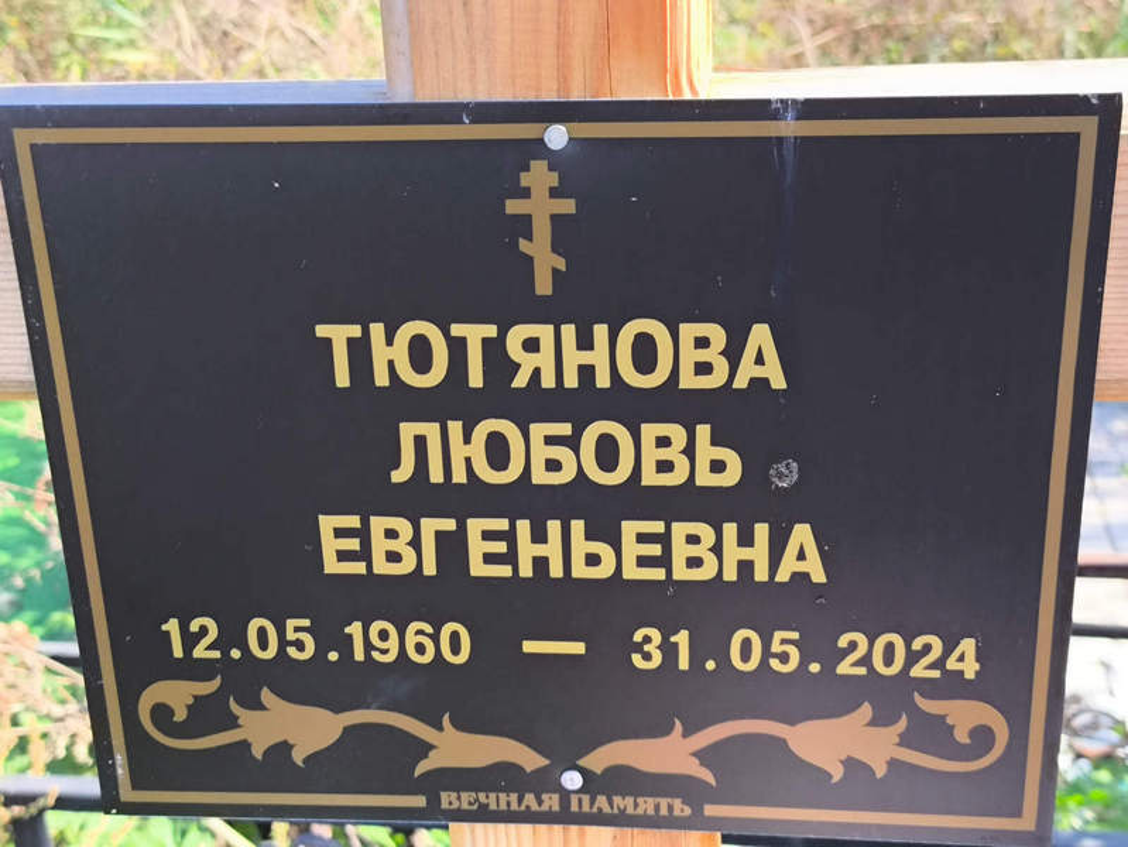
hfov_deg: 38.2
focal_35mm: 50
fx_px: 1630
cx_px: 564
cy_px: 424
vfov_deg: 29.1
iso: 50
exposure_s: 1/163
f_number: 1.7
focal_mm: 4.71
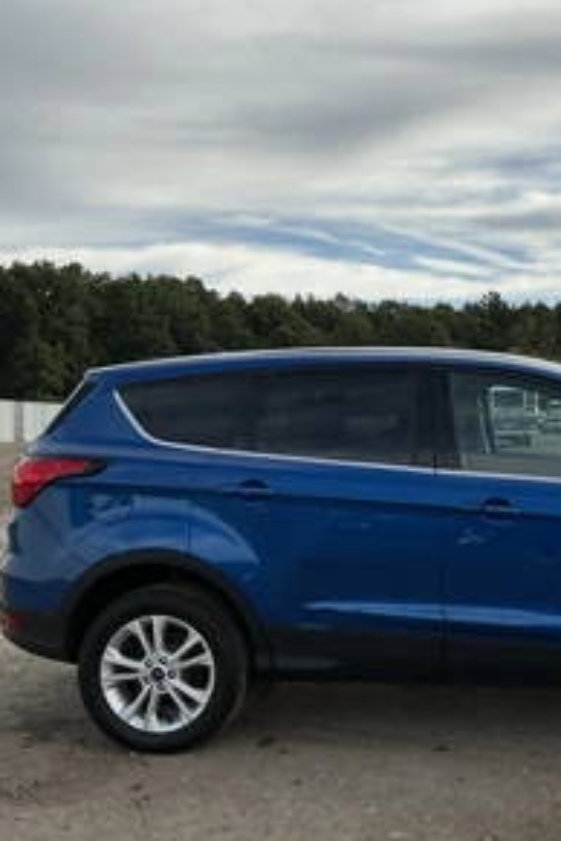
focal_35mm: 40
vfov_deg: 48.5
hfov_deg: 31.5
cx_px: 523
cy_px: 425
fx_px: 935
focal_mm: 3
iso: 25
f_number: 1.8
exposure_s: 1/1730
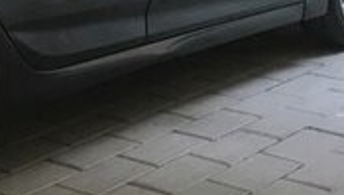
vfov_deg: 9.9
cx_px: -86
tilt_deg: -6.2
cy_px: -111
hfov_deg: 17.1
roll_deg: +2.4
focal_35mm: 119
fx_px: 1087
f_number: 2.2
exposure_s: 1/33
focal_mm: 4.15
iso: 50
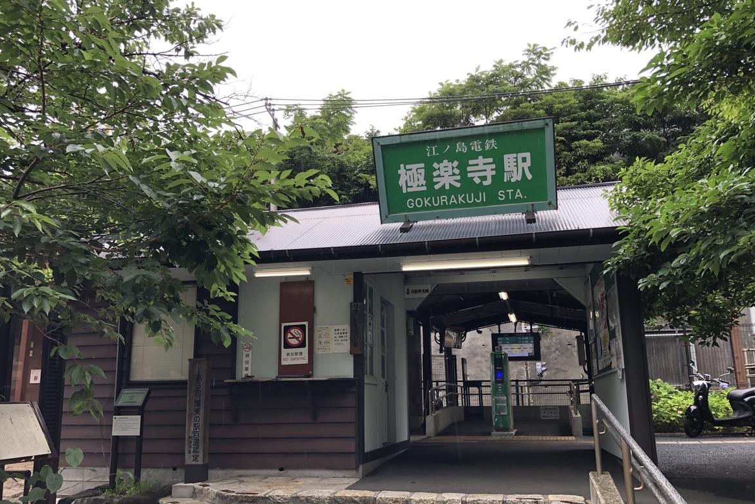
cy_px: 278
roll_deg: -0.7
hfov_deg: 61.9
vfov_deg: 43.6
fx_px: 629
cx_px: 382
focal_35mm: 30
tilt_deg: +12.3
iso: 25
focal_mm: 3.99
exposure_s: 1/120
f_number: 1.8
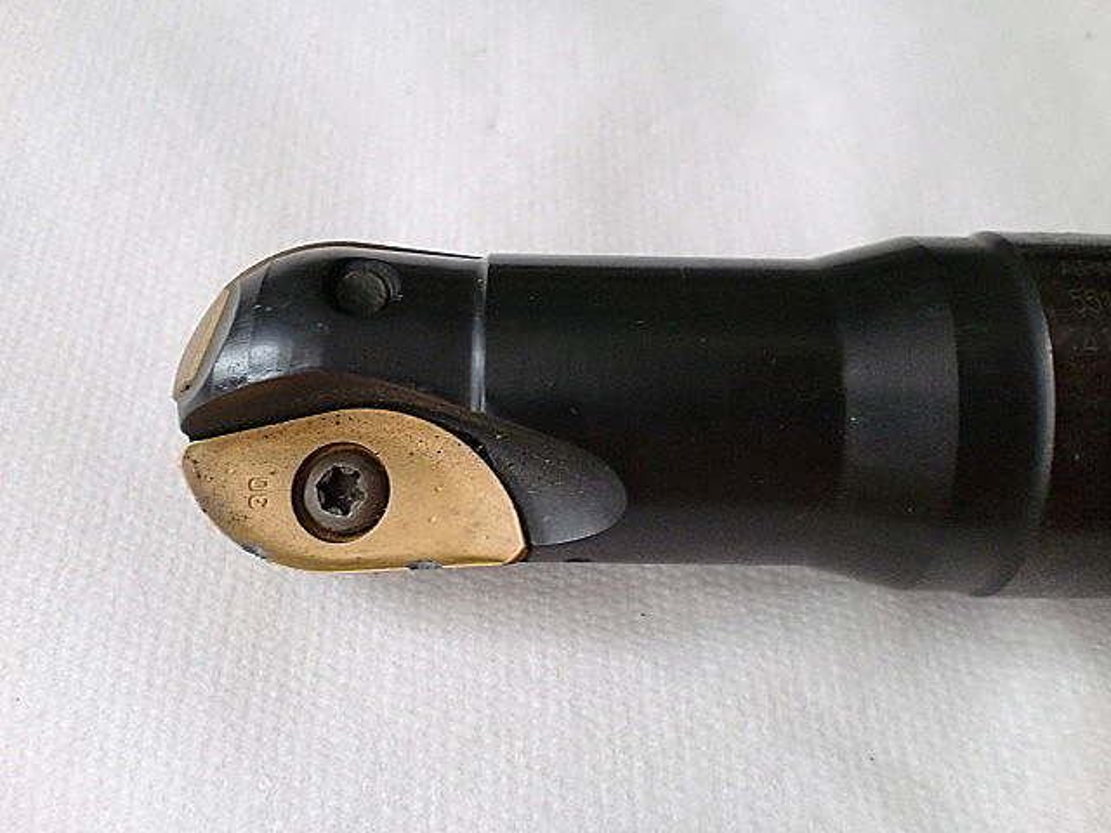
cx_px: 556
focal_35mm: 35
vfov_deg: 40.7
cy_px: 416
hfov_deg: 52.6
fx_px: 1123
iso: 400
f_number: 3.1
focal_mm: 6.3
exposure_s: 1/60
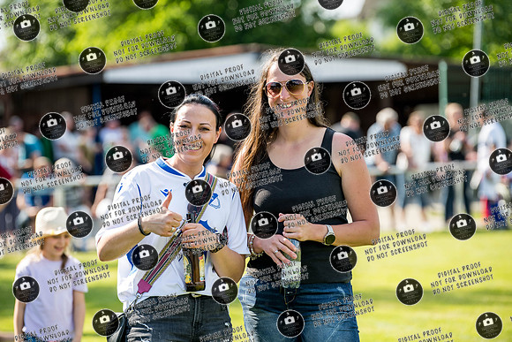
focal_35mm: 150
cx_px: 256
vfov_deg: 9.2
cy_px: 171
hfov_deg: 13.7
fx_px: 2134
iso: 450
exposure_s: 1/1600
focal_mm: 150
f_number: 3.5
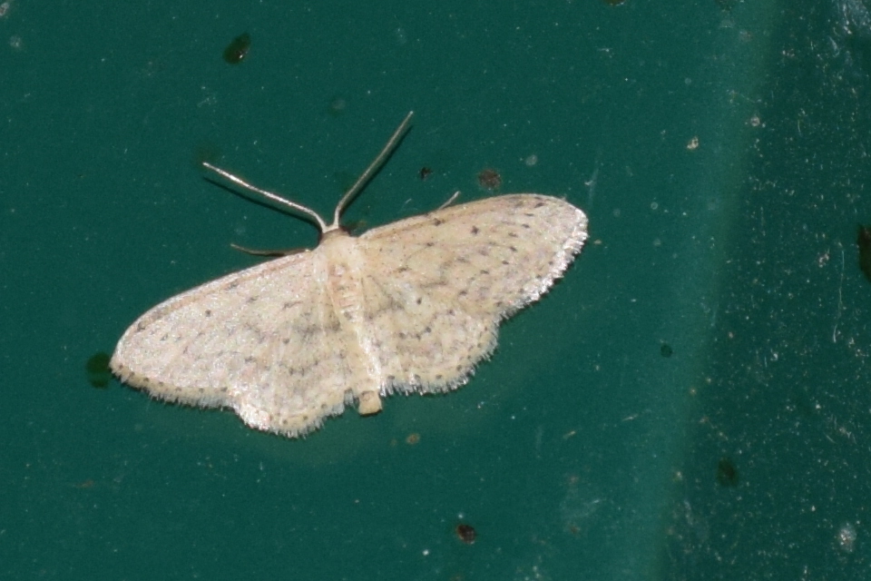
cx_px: 436
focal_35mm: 210
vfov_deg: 6.5
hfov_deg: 9.8
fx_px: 5080
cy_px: 290
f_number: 5.6
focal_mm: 140
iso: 320
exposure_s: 1/60
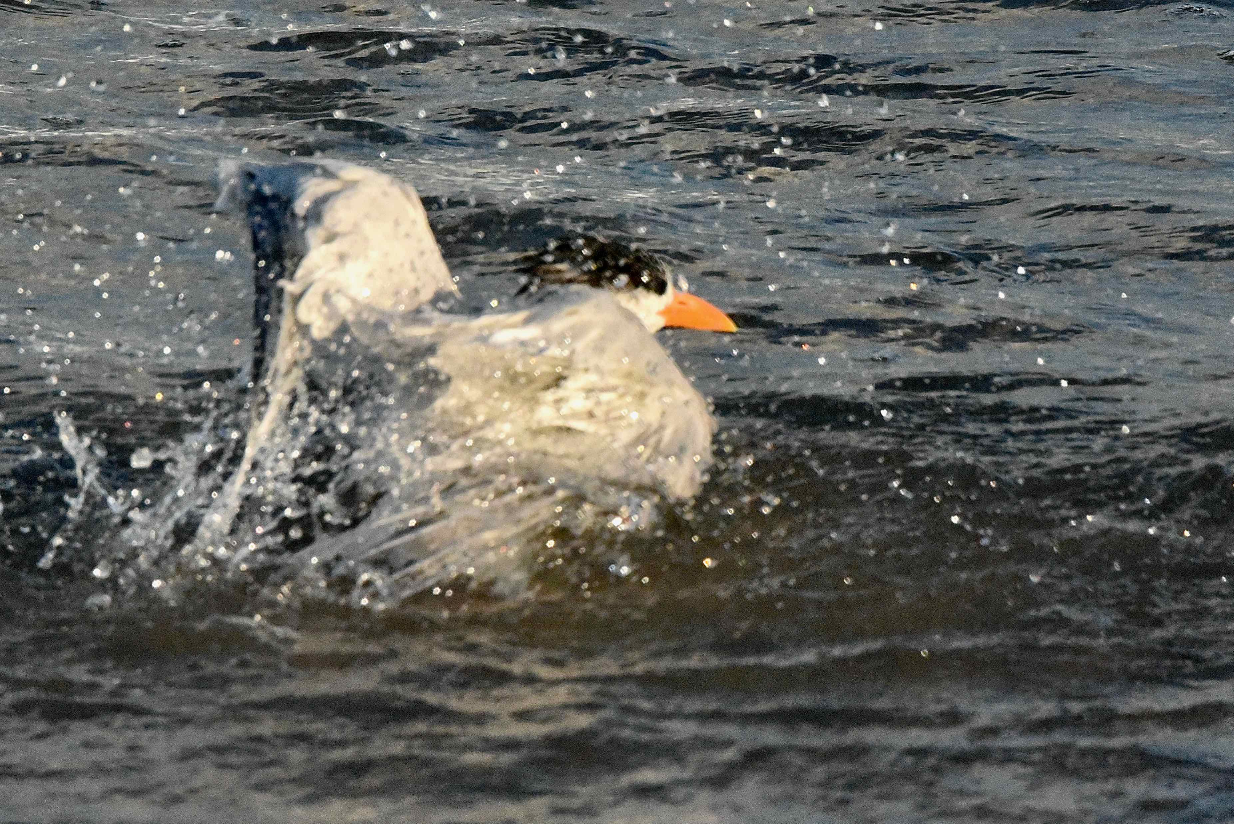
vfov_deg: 3.1
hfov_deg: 4.6
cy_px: 412
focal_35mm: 450
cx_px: 617
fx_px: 15430
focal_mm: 450
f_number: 20
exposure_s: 1/4000
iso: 10000
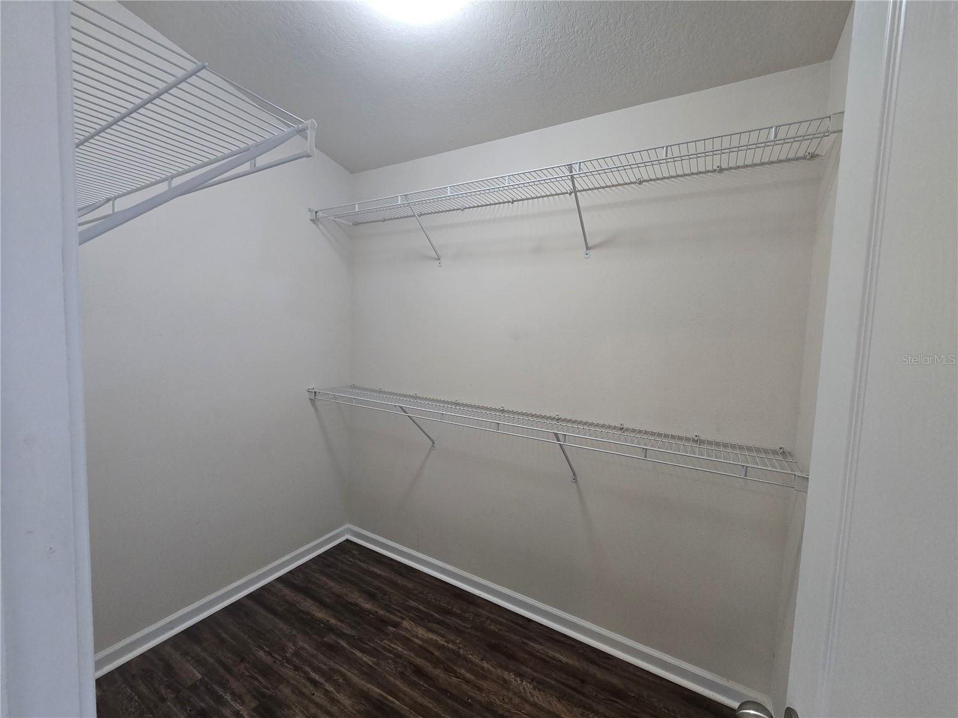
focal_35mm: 13
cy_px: 359
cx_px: 479
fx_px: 360
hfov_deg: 106.2
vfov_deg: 89.9
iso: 320
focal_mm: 2.2
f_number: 2.2
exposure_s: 1/60
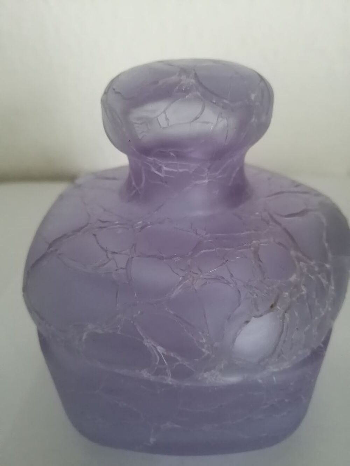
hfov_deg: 51.4
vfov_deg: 65.3
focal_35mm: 27
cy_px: 233
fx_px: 364
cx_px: 175
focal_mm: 3.62
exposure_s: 1/33.3
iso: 320
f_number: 1.8
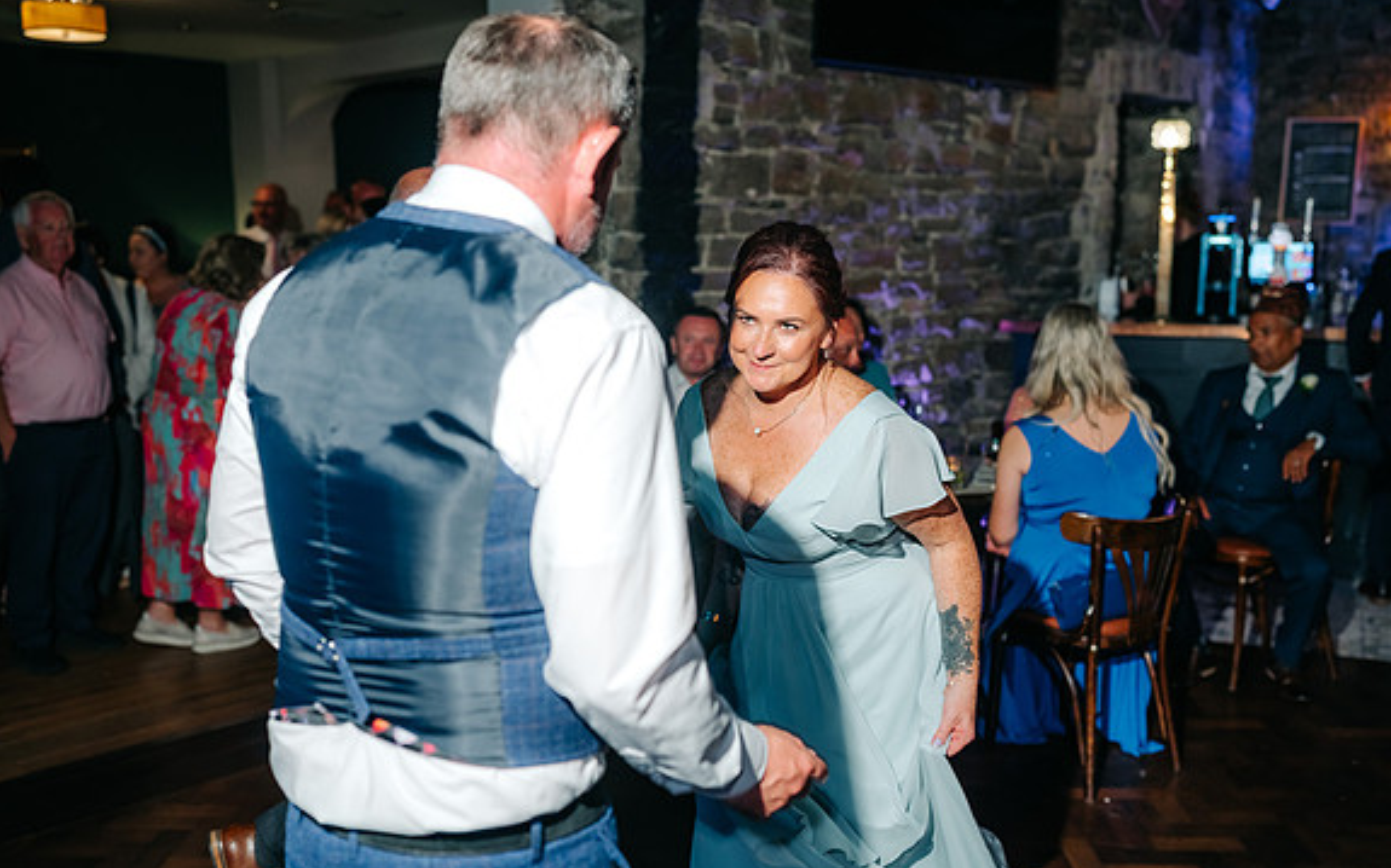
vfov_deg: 35.3
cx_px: 699
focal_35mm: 36
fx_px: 1364
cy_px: 439
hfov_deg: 54.0
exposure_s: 1/200
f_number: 2.2
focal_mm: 35
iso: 400
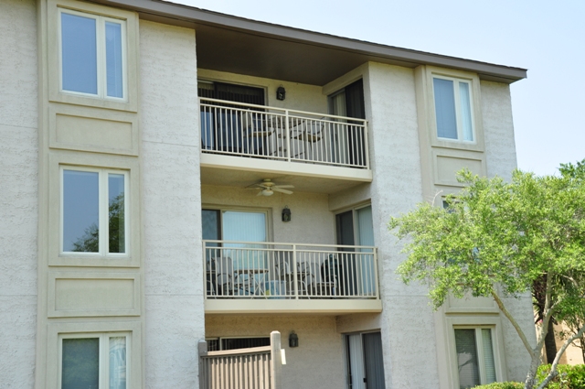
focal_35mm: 51
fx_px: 828
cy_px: 194
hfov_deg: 38.9
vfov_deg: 26.4
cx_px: 292
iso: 200
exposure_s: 1/30
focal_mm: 34
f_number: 11
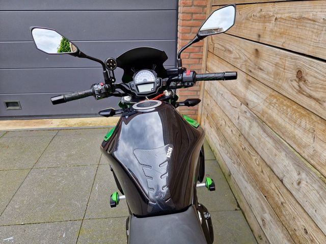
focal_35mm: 23
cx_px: 163
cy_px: 122
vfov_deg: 58.9
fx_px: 217
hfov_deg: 73.9
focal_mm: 5.4
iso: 50
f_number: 1.8
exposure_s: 1/287
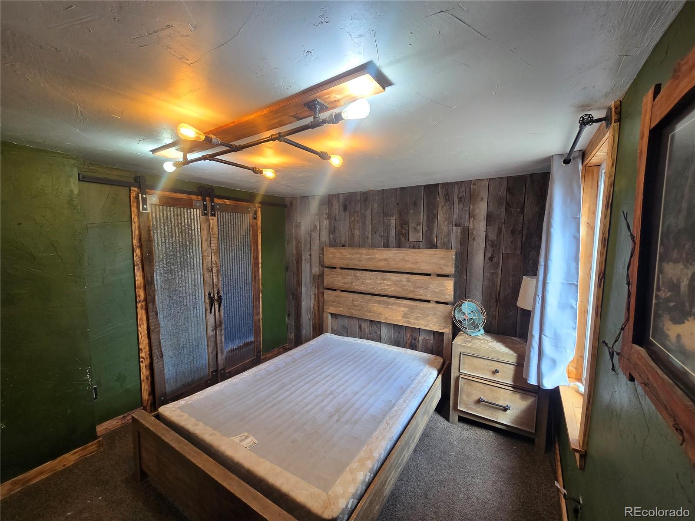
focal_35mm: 13
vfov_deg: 89.9
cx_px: 348
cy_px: 260
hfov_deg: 106.2
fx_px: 261
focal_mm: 2.2
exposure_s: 1/60
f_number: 2.2
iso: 100
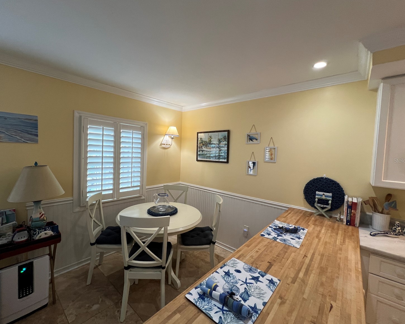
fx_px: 168
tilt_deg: -3.1
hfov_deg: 100.7
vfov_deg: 88.0
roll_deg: -2.5
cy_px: 160
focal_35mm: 14
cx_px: 197
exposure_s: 1/120
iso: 160
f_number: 1.8
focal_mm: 1.57
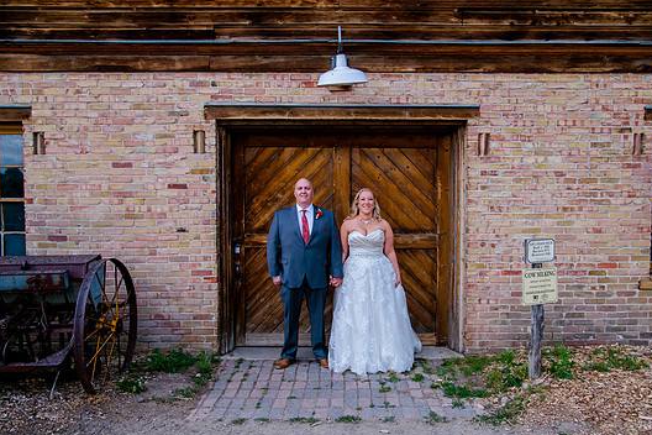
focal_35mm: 31
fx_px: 561
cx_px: 334
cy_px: 225
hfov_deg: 60.3
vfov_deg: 42.3
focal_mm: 28
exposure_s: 1/100
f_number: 4
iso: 2500
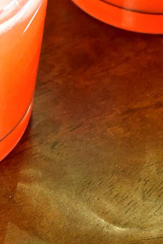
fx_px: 1592
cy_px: -102
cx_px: -42
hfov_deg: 5.8
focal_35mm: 234
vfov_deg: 8.6
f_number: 5.6
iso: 3200
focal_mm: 55
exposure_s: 1/20
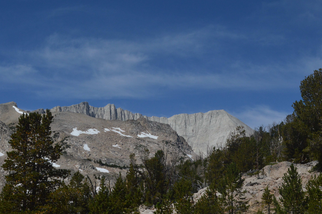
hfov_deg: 31.4
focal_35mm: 64
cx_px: 180
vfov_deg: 21.2
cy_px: 125
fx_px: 572
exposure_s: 1/800
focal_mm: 32
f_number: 14
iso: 400
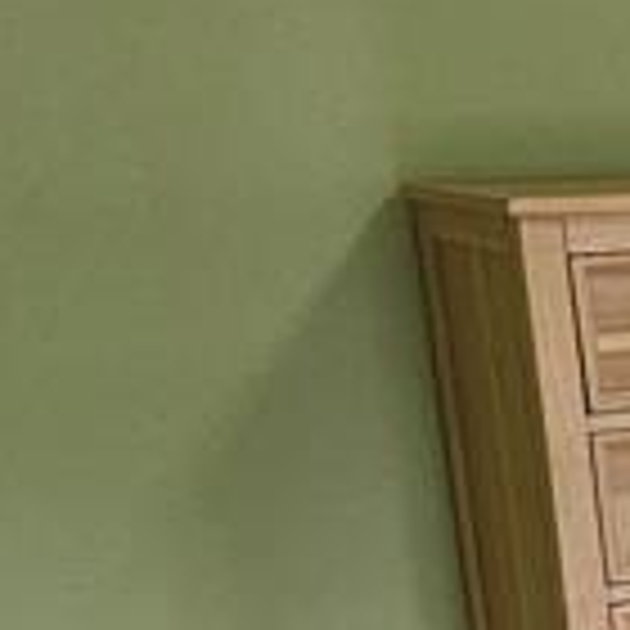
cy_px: 558
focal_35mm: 84
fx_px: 1730
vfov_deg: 20.3
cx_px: 1534
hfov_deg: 14.0
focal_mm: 2.2
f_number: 2.2
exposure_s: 1/60
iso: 100
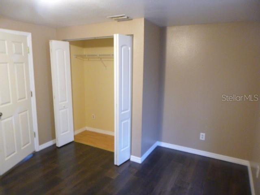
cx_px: 130
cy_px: 98
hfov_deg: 69.4
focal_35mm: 25
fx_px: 188
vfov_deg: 54.9
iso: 400
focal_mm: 4.5
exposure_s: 1/8
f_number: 3.9
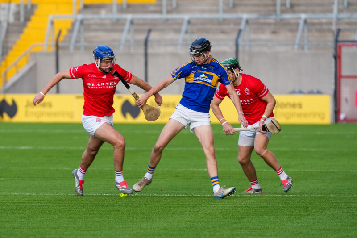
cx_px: 178
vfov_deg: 3.0
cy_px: 119
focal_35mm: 452
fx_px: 4481
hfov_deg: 4.6
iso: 800
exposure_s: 1/640
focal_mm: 452
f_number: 6.3
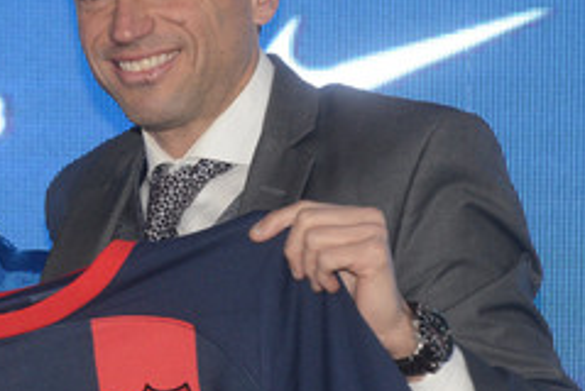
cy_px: 446
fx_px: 5141
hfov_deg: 6.5
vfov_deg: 4.4
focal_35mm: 316
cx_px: 5
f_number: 5.6
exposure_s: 1/500
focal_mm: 105
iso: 2000
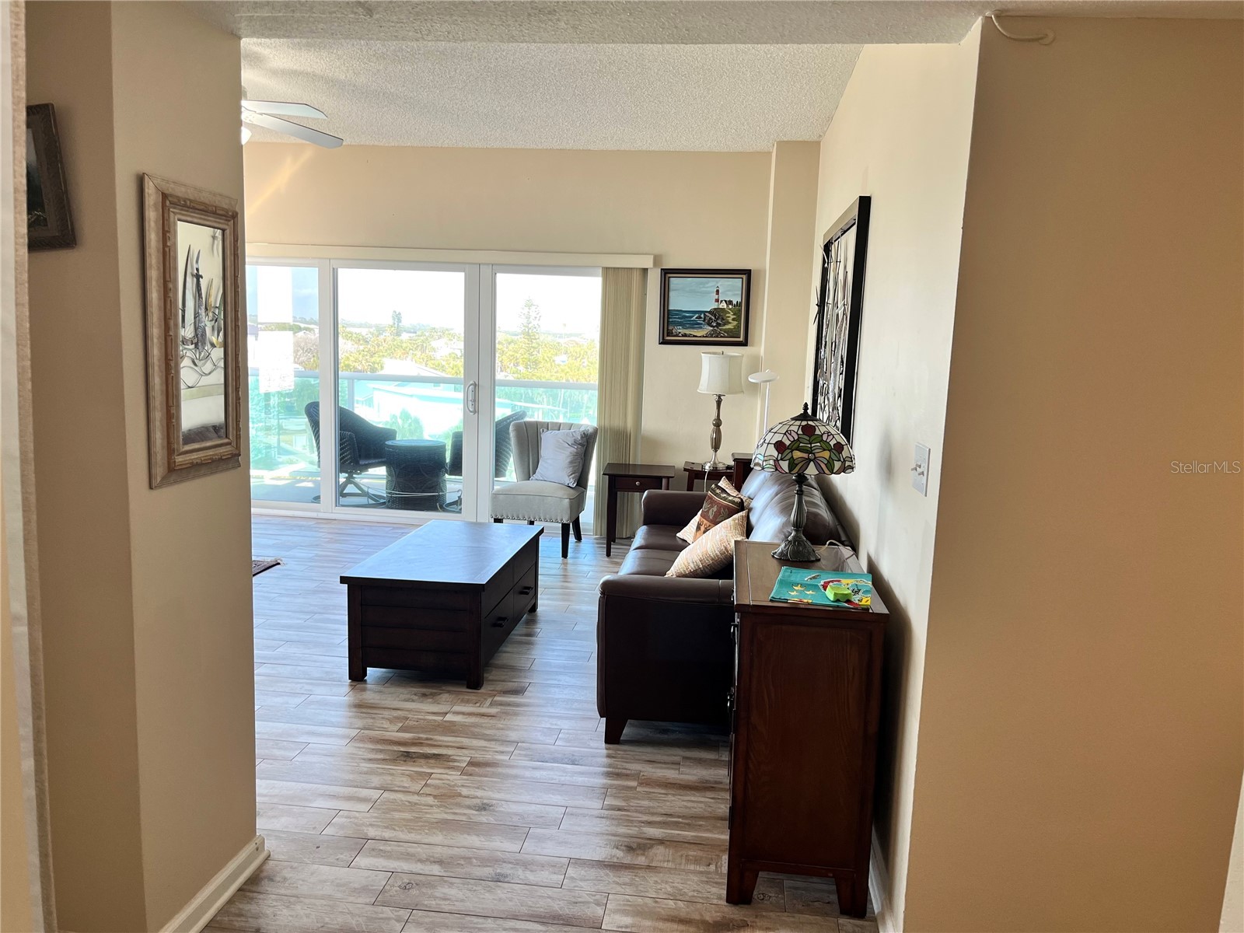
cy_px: 466
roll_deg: -2.8
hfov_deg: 67.3
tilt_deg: -8.0
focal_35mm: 26
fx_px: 934
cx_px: 622
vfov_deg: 53.1
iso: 64
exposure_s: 1/120
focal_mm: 5.1
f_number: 1.6
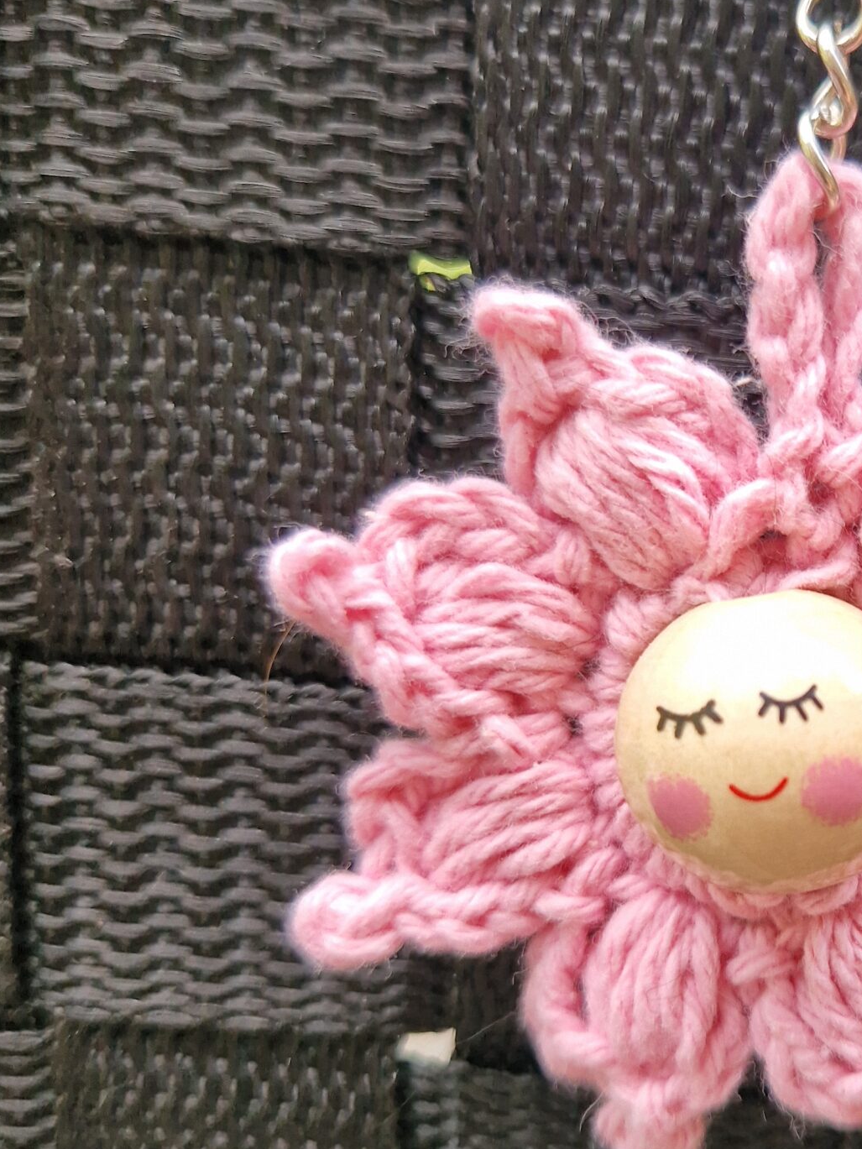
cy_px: 642
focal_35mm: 43
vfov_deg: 43.8
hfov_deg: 31.9
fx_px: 1427
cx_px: 787
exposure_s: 1/180
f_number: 1.8
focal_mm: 5.4
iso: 50
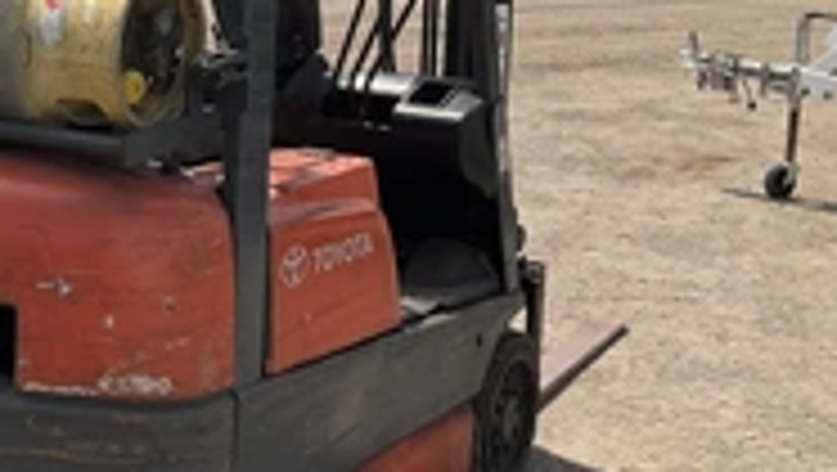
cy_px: 117
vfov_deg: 17.7
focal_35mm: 68
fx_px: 1510
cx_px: 18
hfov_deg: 29.1
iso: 25
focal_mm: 3
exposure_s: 1/2538
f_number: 1.8
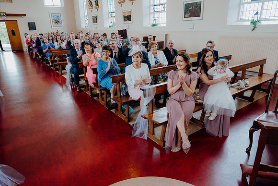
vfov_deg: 53.2
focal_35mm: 24
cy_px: 93
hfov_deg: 73.7
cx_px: 139
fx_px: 185
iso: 500
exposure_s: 1/200
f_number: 2.8
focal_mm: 24
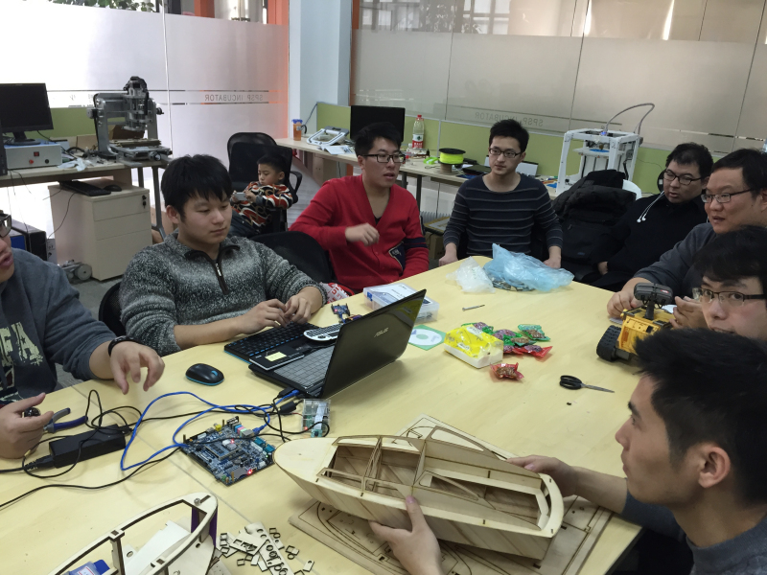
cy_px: 288
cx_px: 384
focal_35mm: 29
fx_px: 643
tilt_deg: -20.4
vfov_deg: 48.2
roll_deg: -2.7
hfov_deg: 61.7
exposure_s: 1/30
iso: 64
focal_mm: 4.15
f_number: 2.2
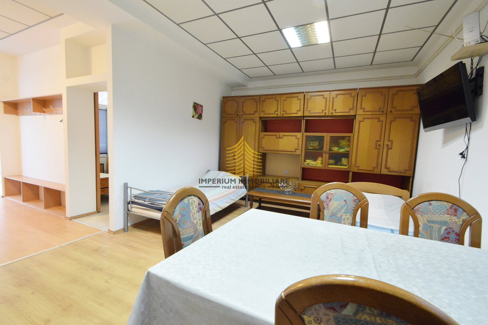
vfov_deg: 77.3
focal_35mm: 15
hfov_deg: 100.4
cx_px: 244
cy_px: 162
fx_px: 203
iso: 3200
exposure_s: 1/13
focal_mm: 10
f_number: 10
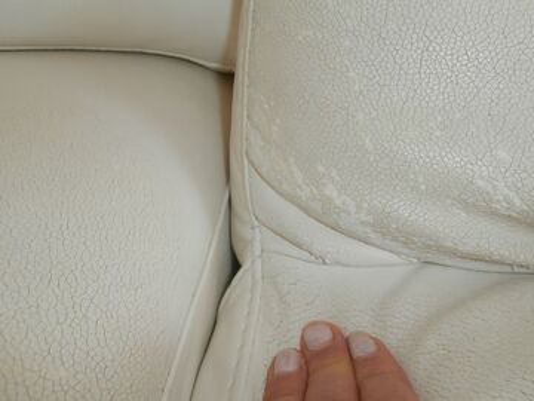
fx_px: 463
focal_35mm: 30
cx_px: 267
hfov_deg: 60.0
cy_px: 200
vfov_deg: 46.8
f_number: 3.5
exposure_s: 1/30
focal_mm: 5.36
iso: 200
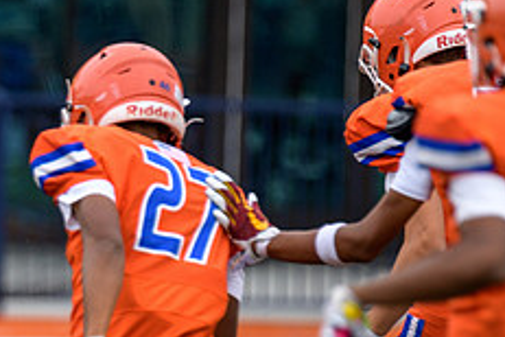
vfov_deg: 1.8
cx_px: -127
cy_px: 395
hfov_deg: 2.7
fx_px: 10576
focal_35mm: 754
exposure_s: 1/1000
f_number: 3.5
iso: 250
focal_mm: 300
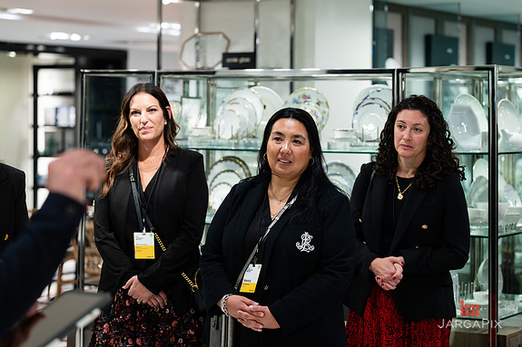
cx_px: 267
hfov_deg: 22.1
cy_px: 169
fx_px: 1334
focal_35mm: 92
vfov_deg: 14.9
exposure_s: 1/160
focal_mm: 87
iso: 640
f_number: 3.2
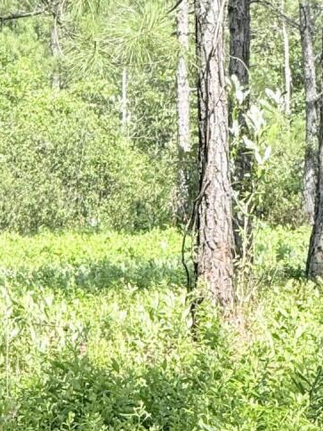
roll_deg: -0.1
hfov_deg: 3.0
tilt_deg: -1.0
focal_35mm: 496
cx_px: -142
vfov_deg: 4.0
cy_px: 276
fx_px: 6171
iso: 64
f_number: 2.8
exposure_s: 1/572
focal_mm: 15.66
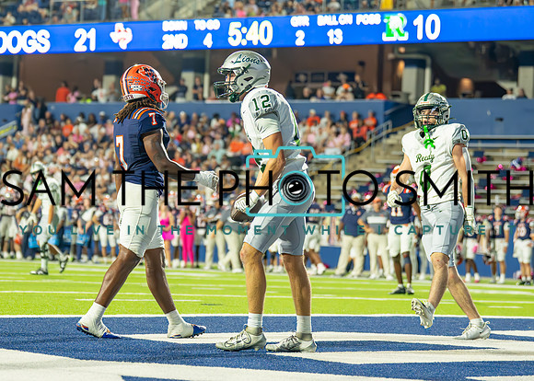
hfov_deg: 12.8
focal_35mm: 157
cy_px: 152
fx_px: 2380
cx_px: 162
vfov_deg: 9.2
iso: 4000
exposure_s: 1/1600
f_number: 2.8
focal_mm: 93
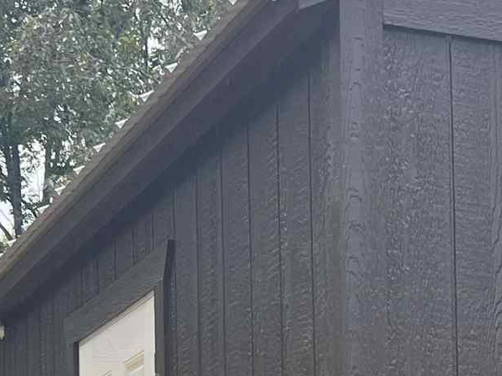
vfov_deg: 10.9
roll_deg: +1.7
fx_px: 1870
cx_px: 514
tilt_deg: +1.8
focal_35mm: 129
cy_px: 623
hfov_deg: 15.0
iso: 50
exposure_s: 1/833
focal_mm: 5.7
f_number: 1.5
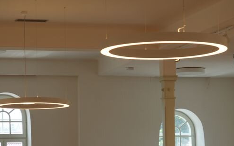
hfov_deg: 14.3
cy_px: 158
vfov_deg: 8.9
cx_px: 167
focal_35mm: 146
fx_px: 931
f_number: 5
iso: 125
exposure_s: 1/80
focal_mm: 69
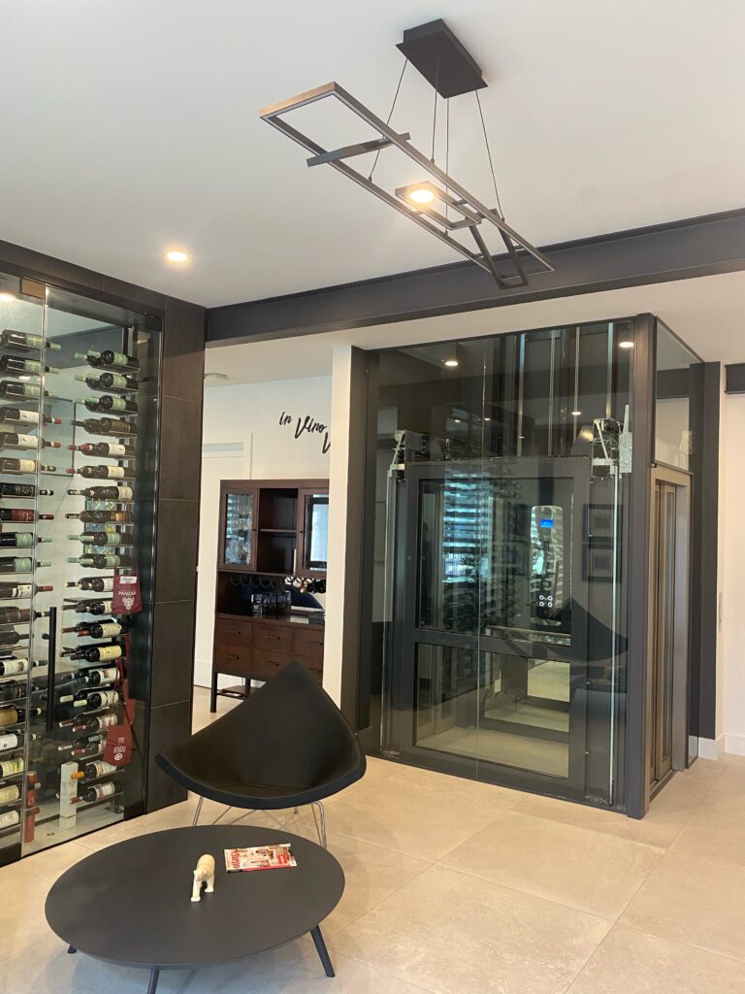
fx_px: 746
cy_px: 497
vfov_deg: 67.3
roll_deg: -1.0
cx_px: 372
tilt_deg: +2.1
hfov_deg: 53.1
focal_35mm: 26
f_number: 1.8
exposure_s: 1/60
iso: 200
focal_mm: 4.25
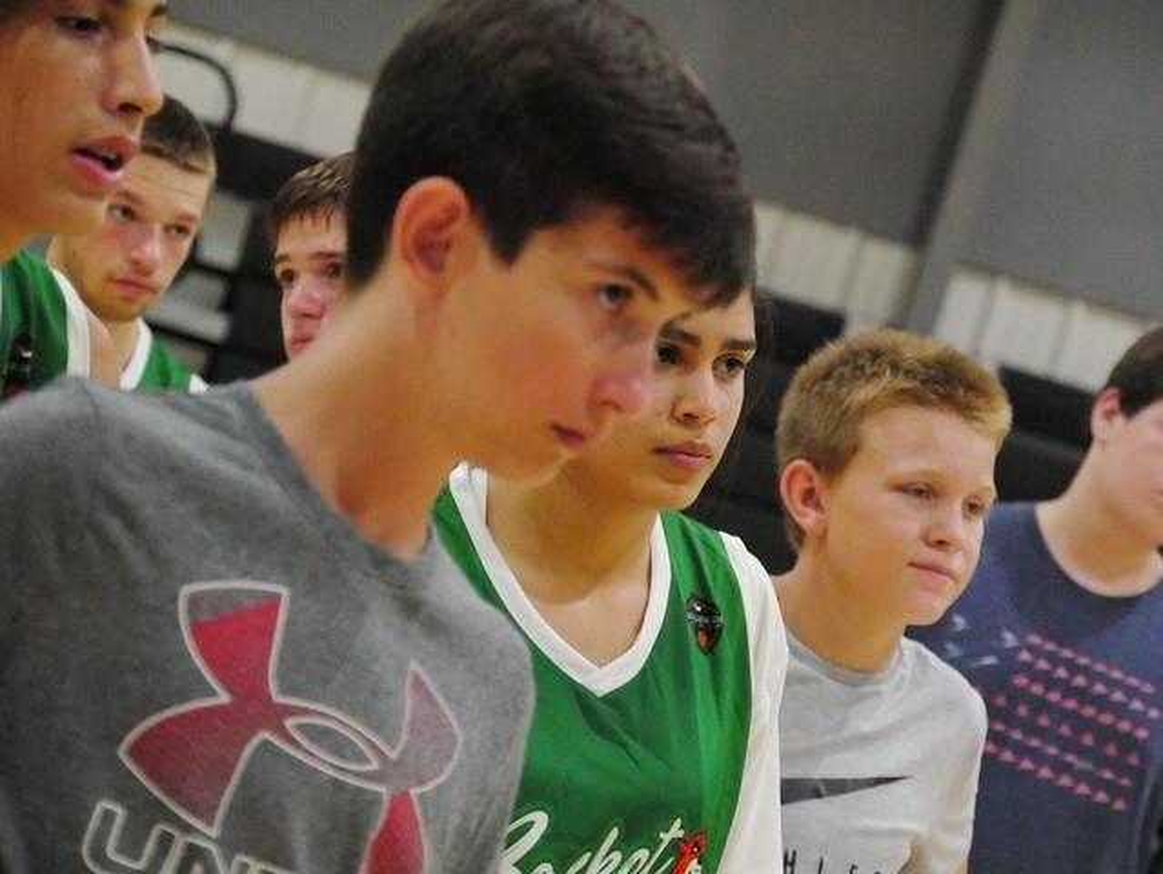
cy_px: 437
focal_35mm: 162
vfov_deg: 9.2
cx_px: 582
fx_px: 5446
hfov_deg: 12.2
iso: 12800
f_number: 5.4
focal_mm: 81
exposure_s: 1/320
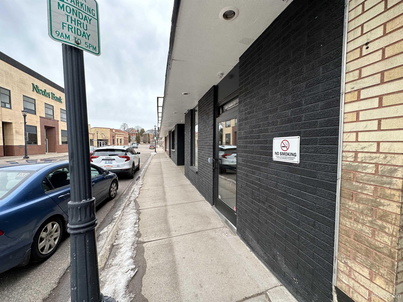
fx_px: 163
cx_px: 202
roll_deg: +2.3
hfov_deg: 102.1
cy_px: 151
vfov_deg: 85.7
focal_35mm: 14
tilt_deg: -2.0
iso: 40
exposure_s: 1/170
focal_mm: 2.22
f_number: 2.2
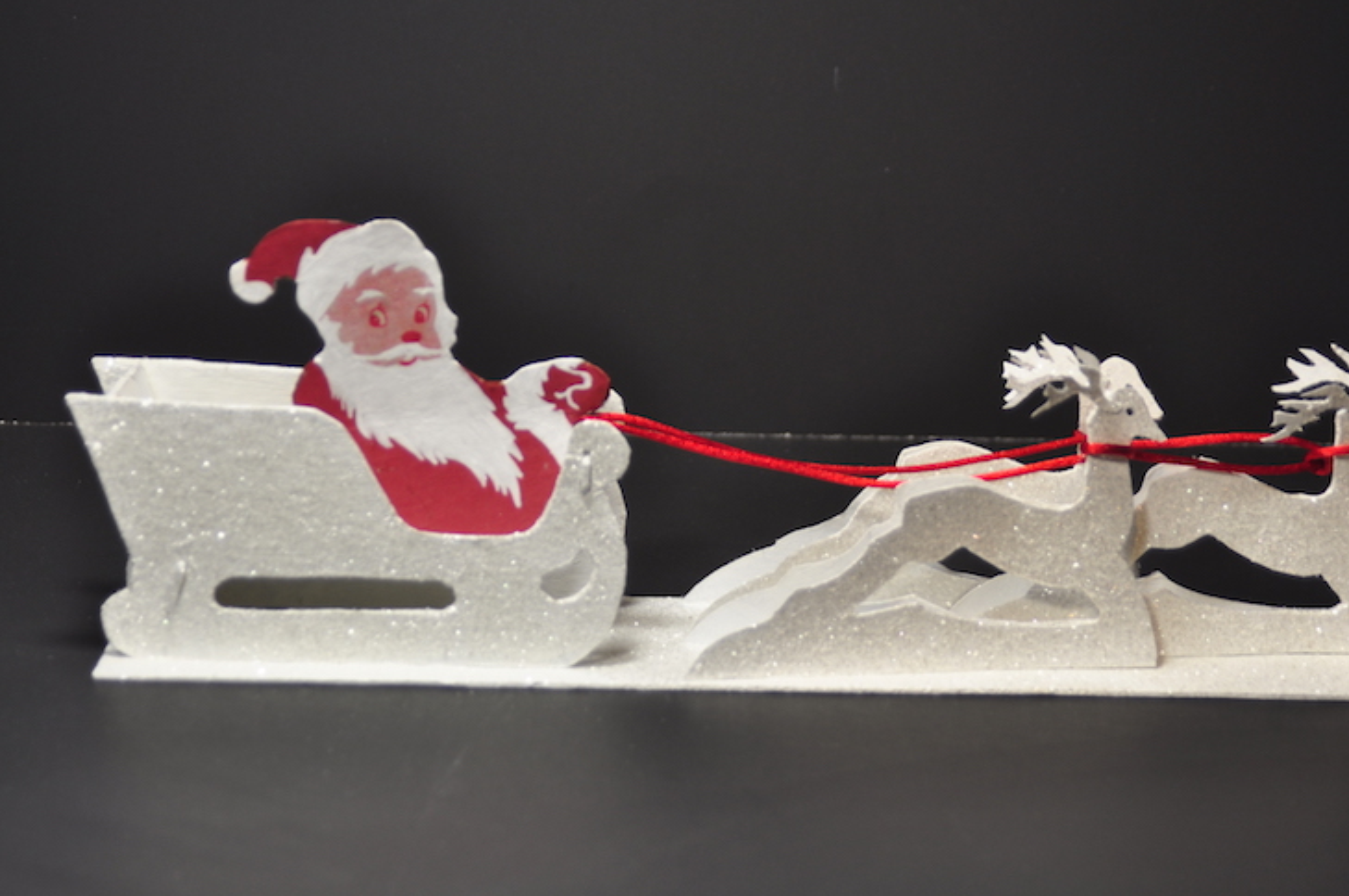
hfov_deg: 25.7
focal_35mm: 79
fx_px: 2956
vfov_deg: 17.2
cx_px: 718
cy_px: 466
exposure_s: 1/25
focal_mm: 48
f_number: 4
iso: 200
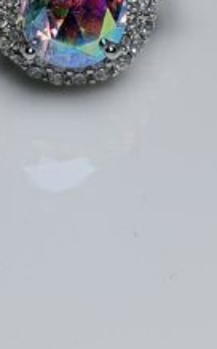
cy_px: -60
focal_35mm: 128
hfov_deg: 10.2
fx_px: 1213
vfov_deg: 15.8
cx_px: 145
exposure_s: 1/254
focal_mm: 3.98
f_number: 1.8
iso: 50
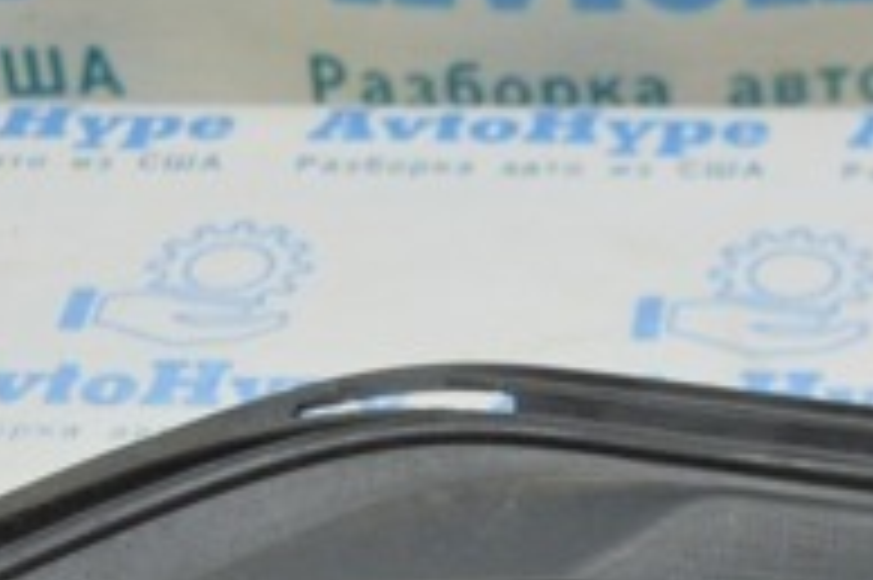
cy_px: 713
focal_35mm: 144
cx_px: 630
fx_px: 3481
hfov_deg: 14.3
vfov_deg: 9.4
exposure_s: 1/60
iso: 400
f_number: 4.2
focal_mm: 29
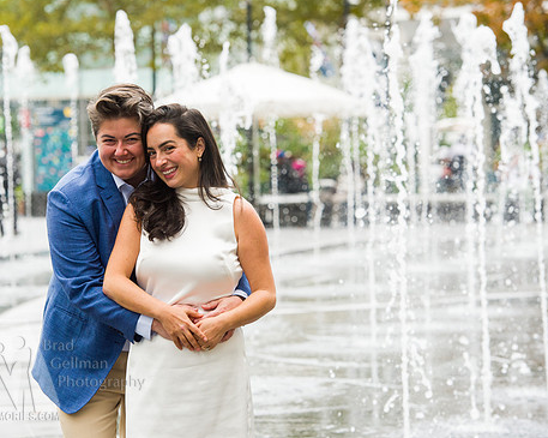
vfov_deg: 10.4
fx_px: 2415
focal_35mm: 149
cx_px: 242
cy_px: 224
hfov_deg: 12.9
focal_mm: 125
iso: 800
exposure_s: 1/500
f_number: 5
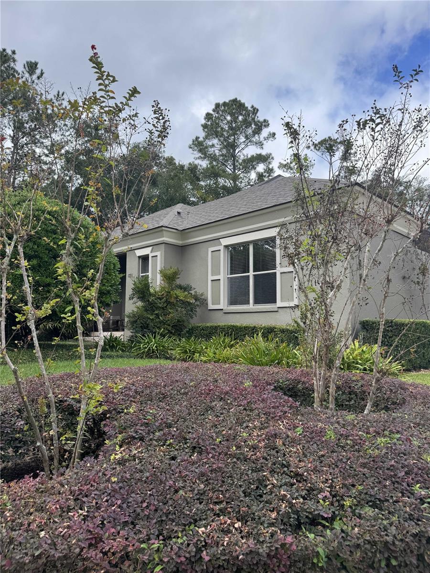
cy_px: 286
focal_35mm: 24
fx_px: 398
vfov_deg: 71.6
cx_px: 215
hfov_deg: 56.8
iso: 80
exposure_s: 1/1923
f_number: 1.78
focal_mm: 6.76
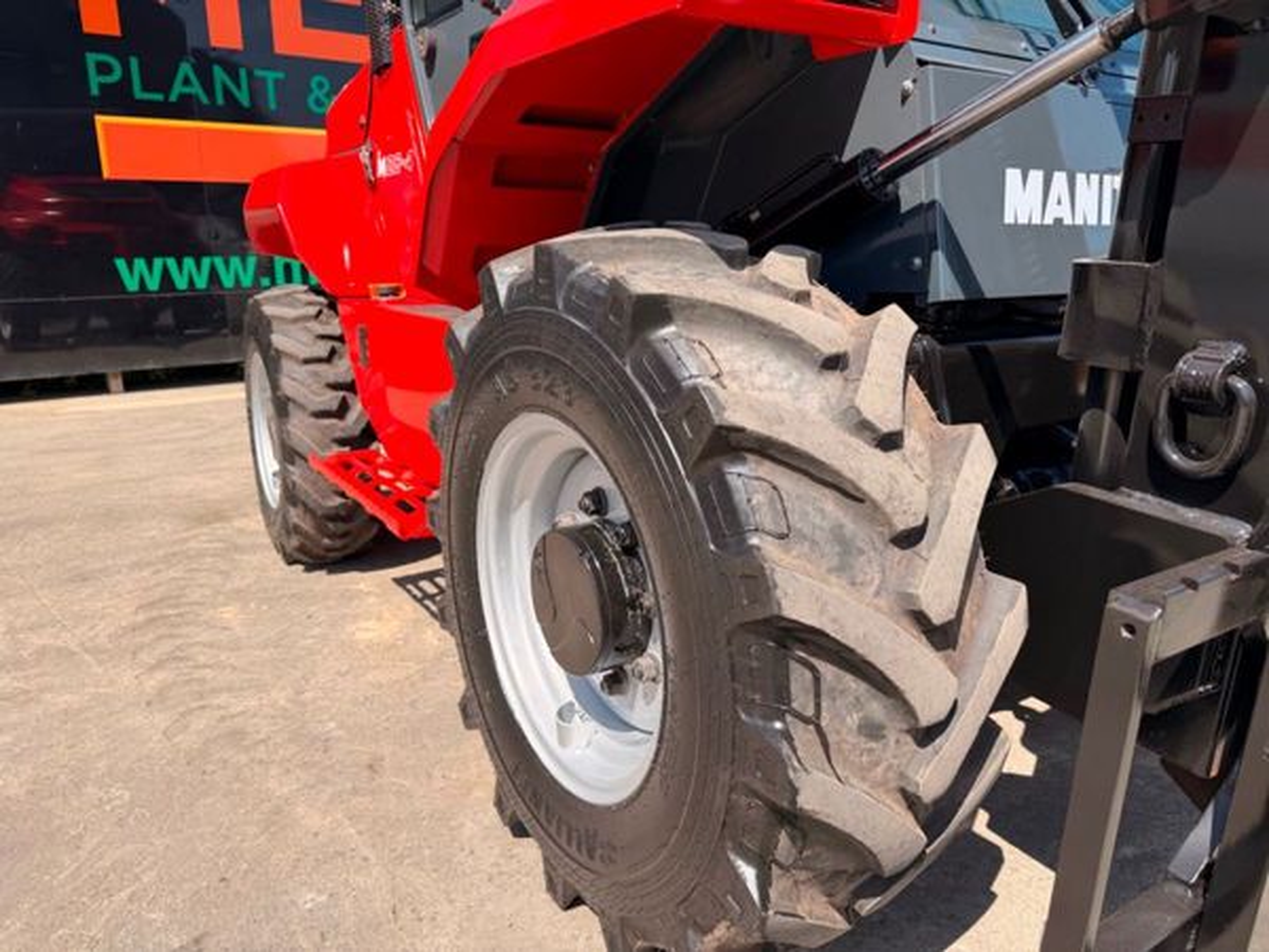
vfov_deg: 56.8
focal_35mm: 24
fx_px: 880
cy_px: 476
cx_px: 634
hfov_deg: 71.6
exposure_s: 1/2907
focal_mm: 6.76
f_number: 1.78
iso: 80
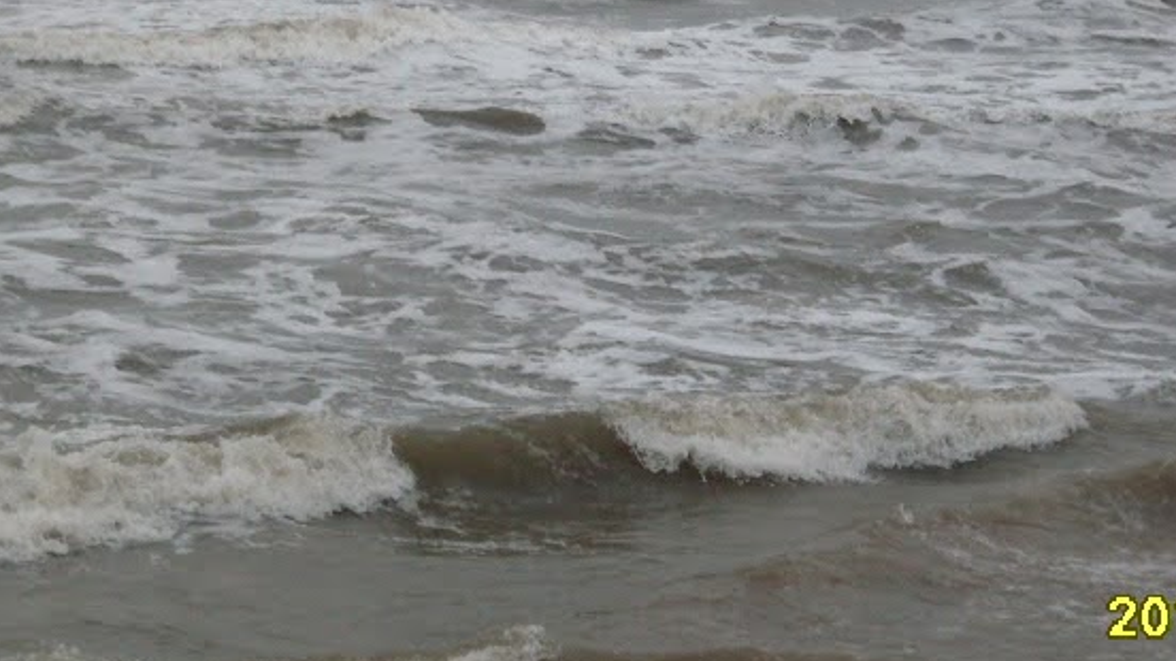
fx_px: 5798
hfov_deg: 11.6
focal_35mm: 186
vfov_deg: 6.5
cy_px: -43
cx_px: 631
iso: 80
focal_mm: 15.3
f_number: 4.4
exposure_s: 1/125
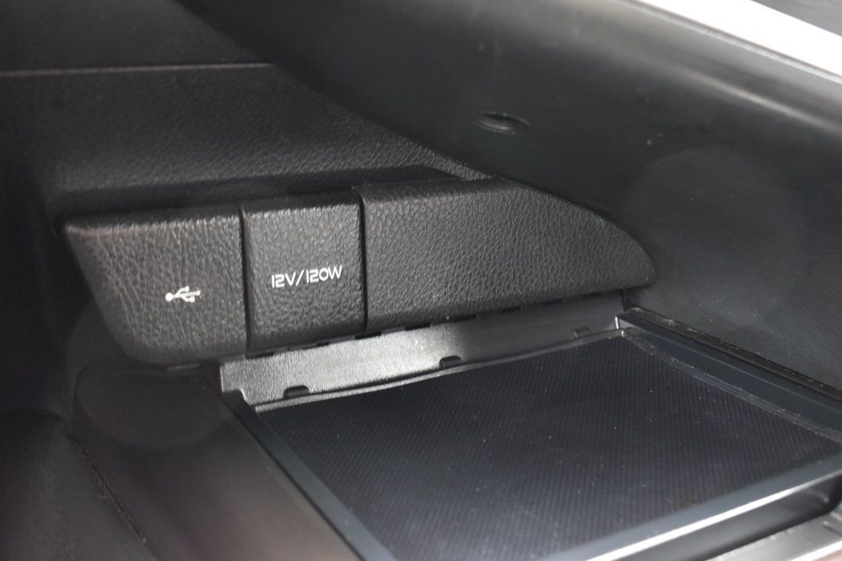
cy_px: 278
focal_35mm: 40
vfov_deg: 33.4
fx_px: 935
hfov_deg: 48.5
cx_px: 428
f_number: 6.3
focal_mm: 26
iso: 1600
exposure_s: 1/15
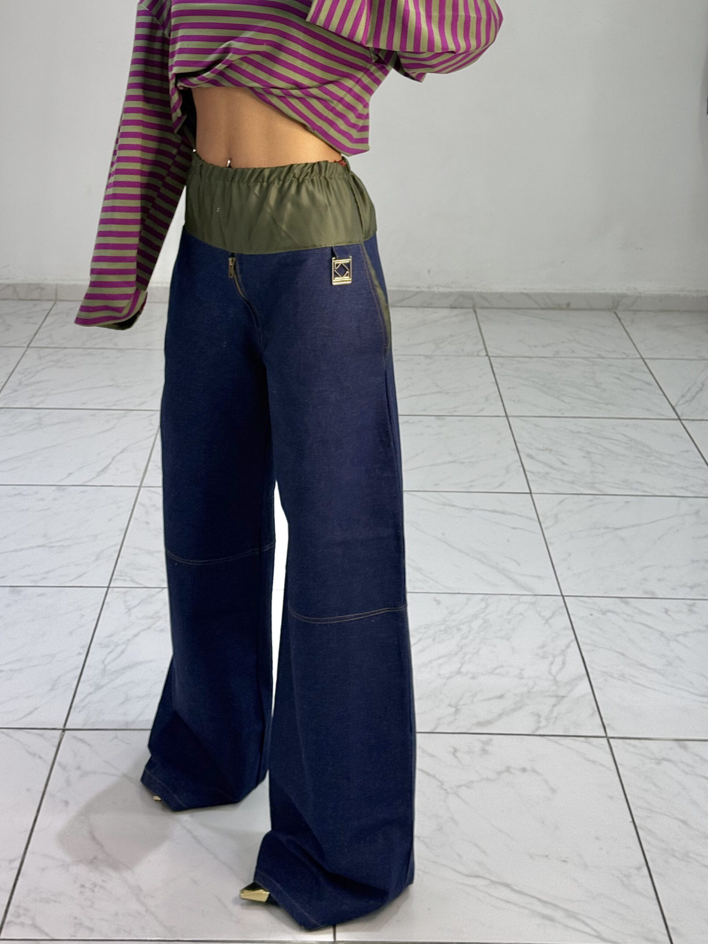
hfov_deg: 30.3
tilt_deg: -19.7
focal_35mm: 48
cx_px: 354
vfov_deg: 39.7
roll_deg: -2.0
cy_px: 472
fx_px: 1309
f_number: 1.78
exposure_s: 1/100
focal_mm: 6.76
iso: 64
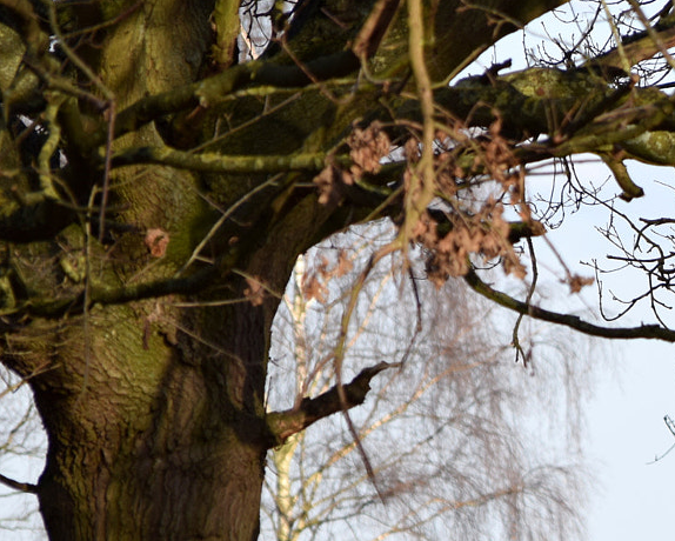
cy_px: 595
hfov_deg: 2.5
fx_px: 15673
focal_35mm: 784
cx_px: 757
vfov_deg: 2.0
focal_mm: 200
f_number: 5.6
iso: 200
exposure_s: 1/500
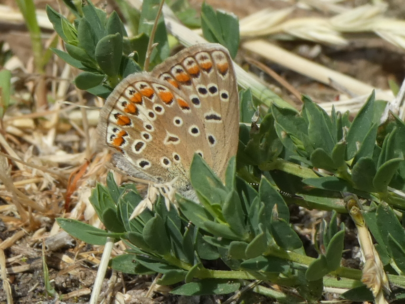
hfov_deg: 10.5
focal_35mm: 189
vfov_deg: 7.9
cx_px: 202
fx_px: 2212
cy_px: 152
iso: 80
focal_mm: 33.9
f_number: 5.5
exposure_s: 1/200
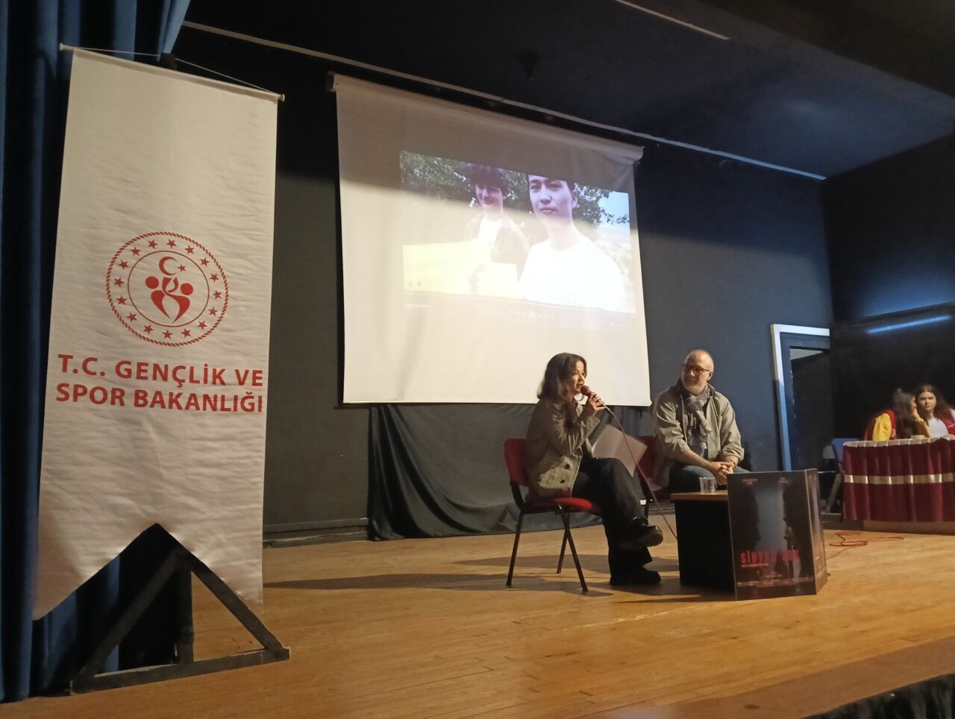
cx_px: 478
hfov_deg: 61.6
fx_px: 801
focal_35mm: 29
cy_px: 360
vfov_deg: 48.3
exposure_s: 1/50
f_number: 1.8
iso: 3200
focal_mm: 4.05
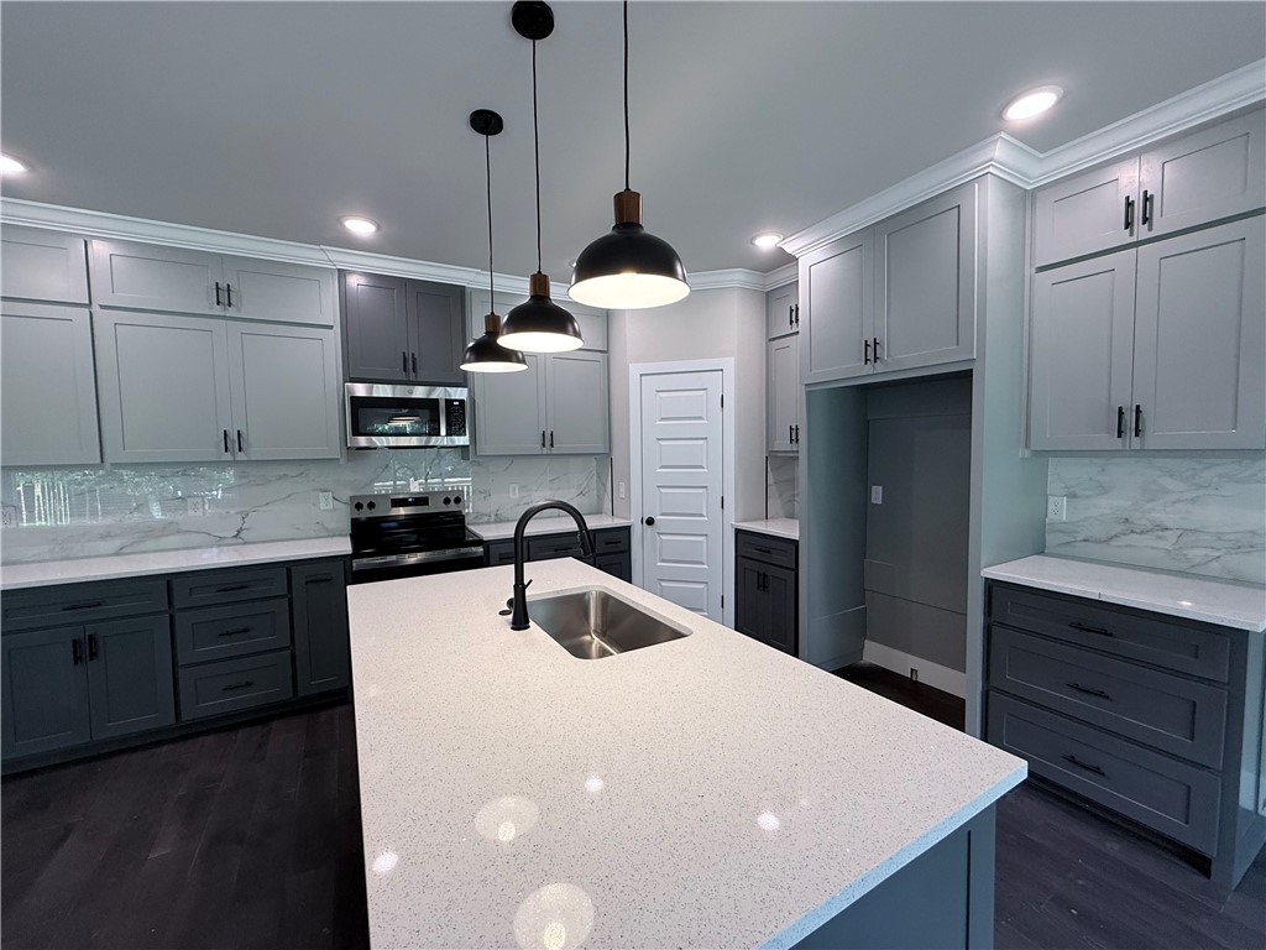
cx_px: 633
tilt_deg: -3.5
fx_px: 512
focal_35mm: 14
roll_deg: +1.2
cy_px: 475
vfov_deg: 85.7
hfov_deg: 102.1
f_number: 2.2
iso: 160
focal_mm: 2.22
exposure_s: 1/120
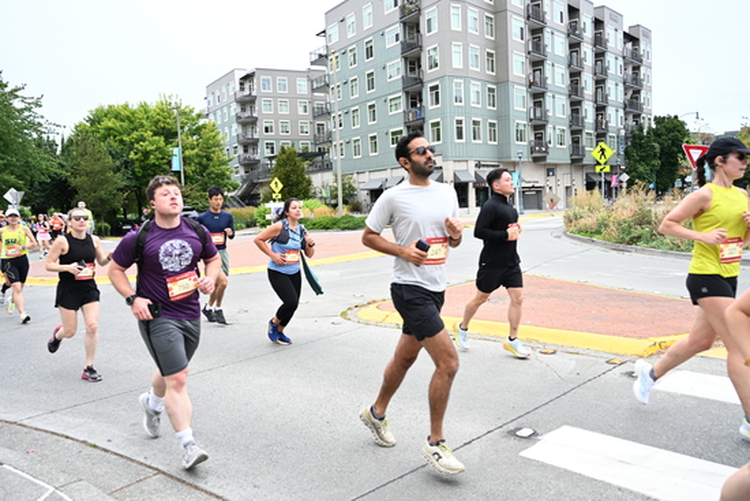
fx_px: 656
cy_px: 250
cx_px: 375
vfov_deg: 41.7
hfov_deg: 59.5
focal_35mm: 32
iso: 2000
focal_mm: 31.5
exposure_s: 1/800
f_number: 4
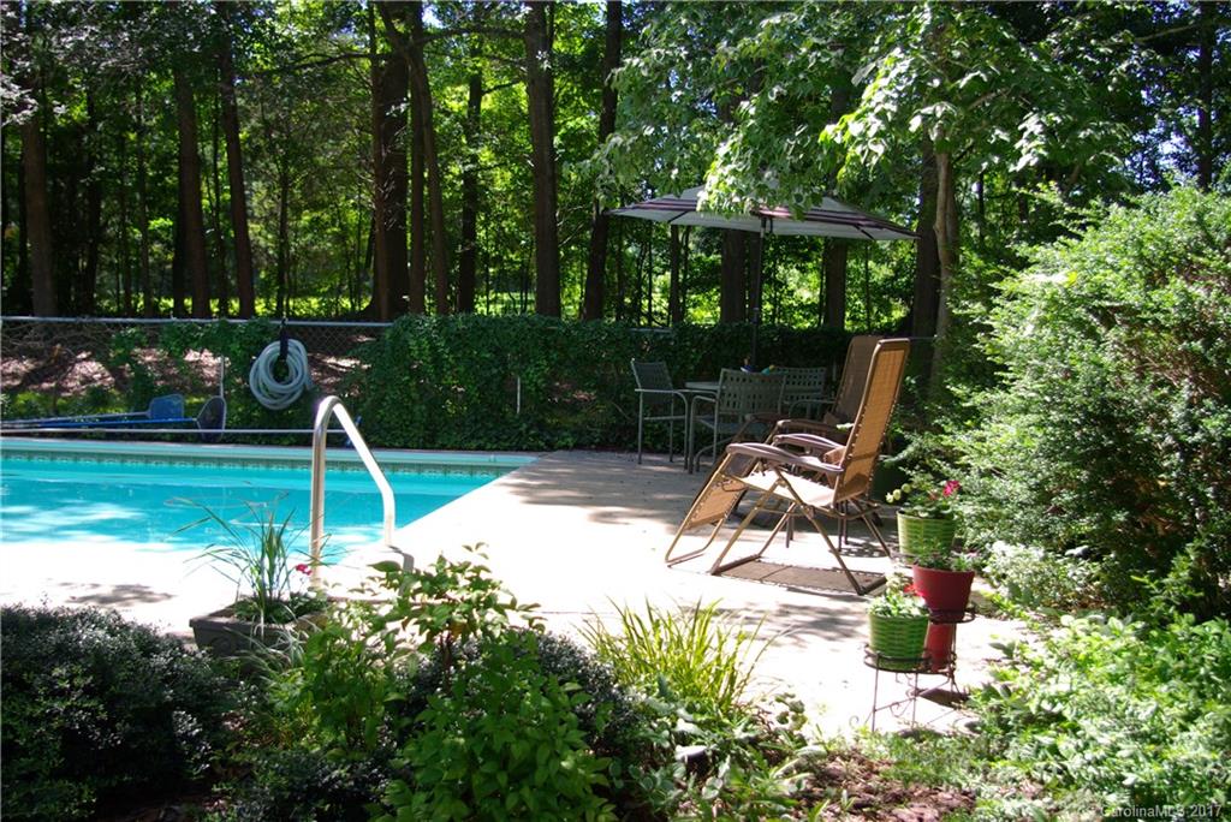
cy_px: 411
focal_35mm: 39
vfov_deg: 34.3
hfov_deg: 49.5
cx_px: 616
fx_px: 1334
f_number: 4
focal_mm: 26
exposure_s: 1/125
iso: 100
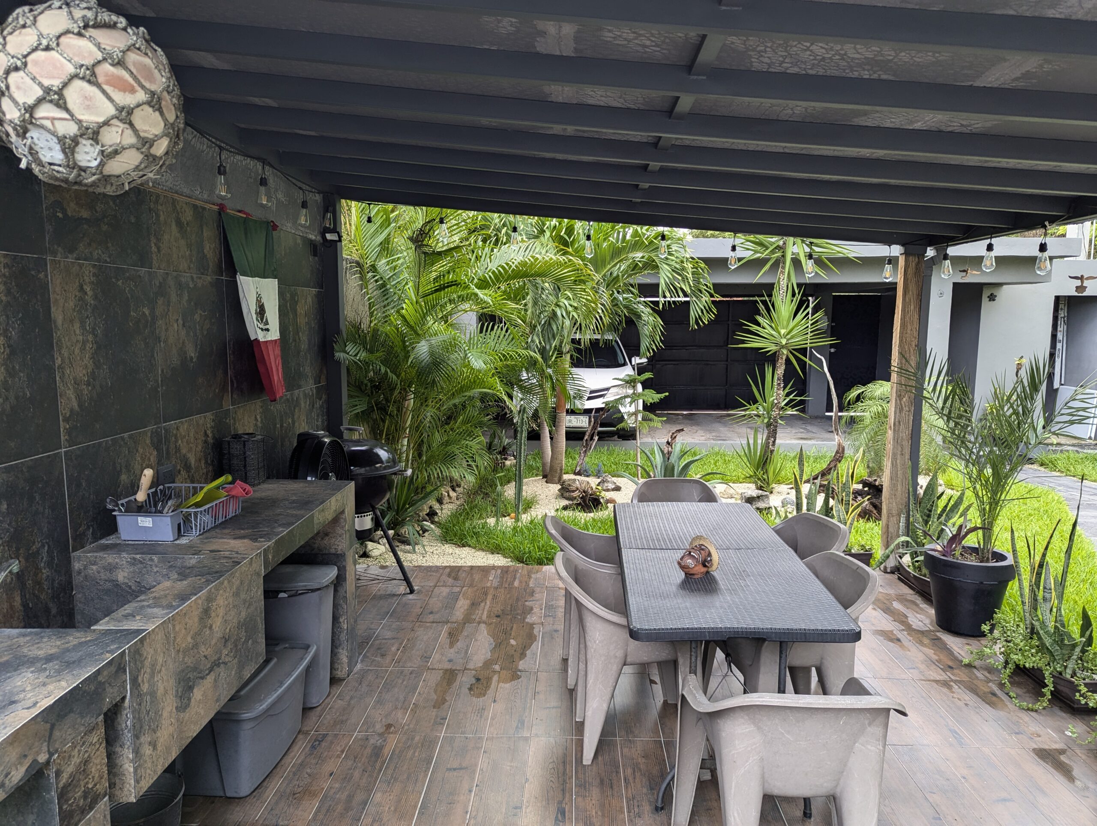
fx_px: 762
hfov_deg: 71.5
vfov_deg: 56.9
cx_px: 548
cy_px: 413
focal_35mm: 24
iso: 103
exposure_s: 1/138
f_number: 1.85
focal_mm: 6.81
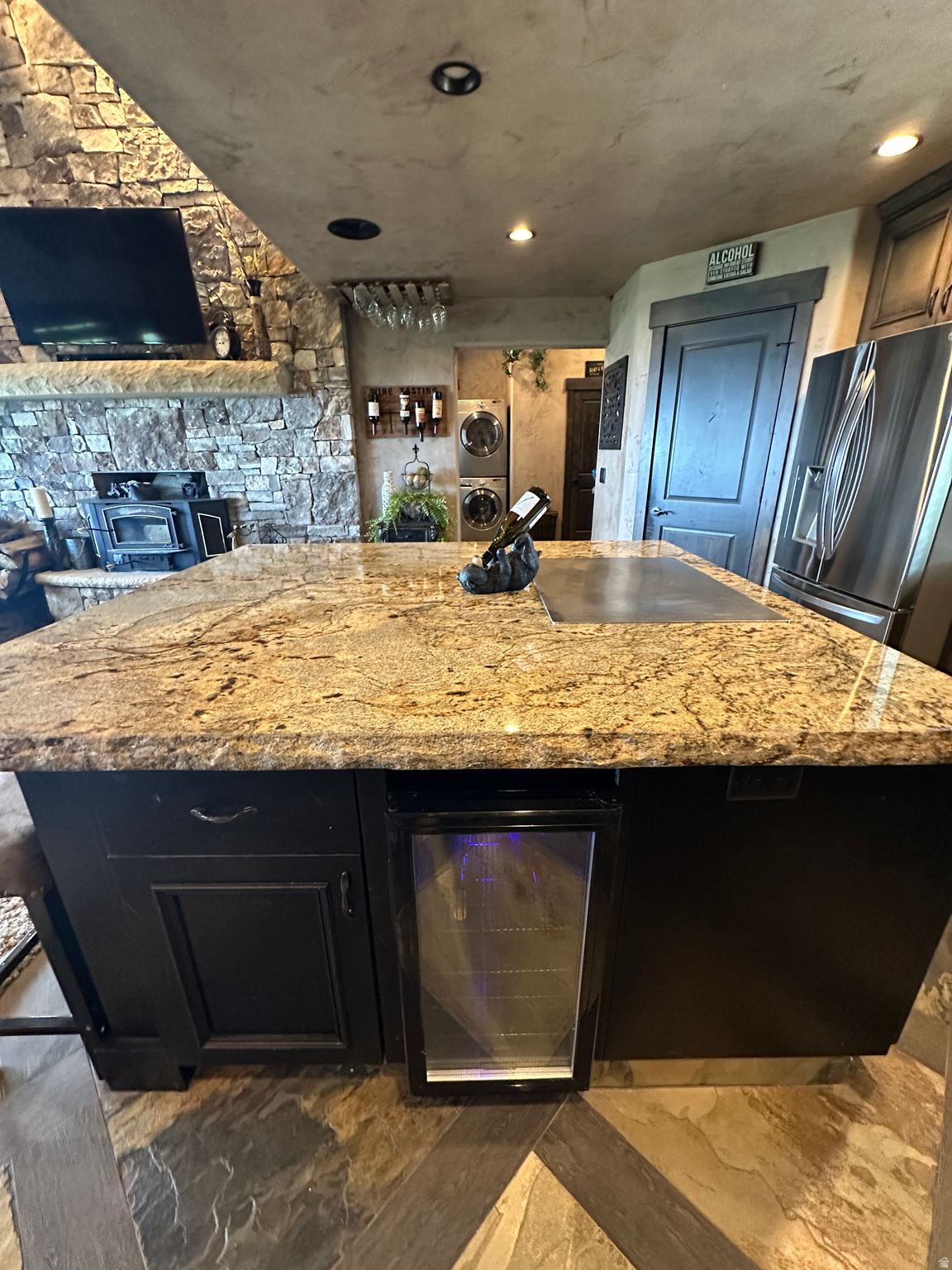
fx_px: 513
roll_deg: +0.0
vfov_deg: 102.1
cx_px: 476
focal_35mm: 14
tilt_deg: -19.8
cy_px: 635
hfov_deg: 85.7
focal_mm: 2.22
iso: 640
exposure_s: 1/60
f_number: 2.2
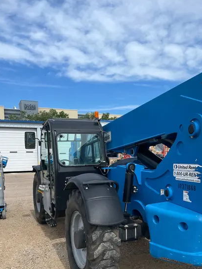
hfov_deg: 40.2
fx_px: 272
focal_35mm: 35
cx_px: 134
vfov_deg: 51.8
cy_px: 175
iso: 50
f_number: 1.6
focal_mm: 4.2
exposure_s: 1/4000
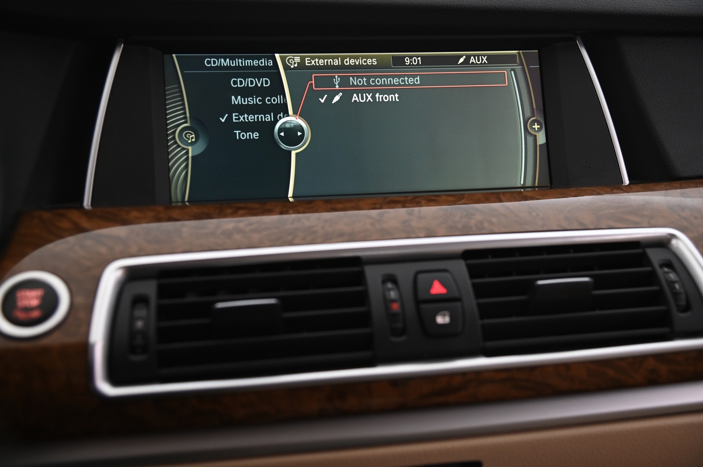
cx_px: 352
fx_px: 859
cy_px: 234
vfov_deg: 30.5
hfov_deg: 44.5
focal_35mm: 44
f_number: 4
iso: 2000
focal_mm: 44
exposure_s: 1/25
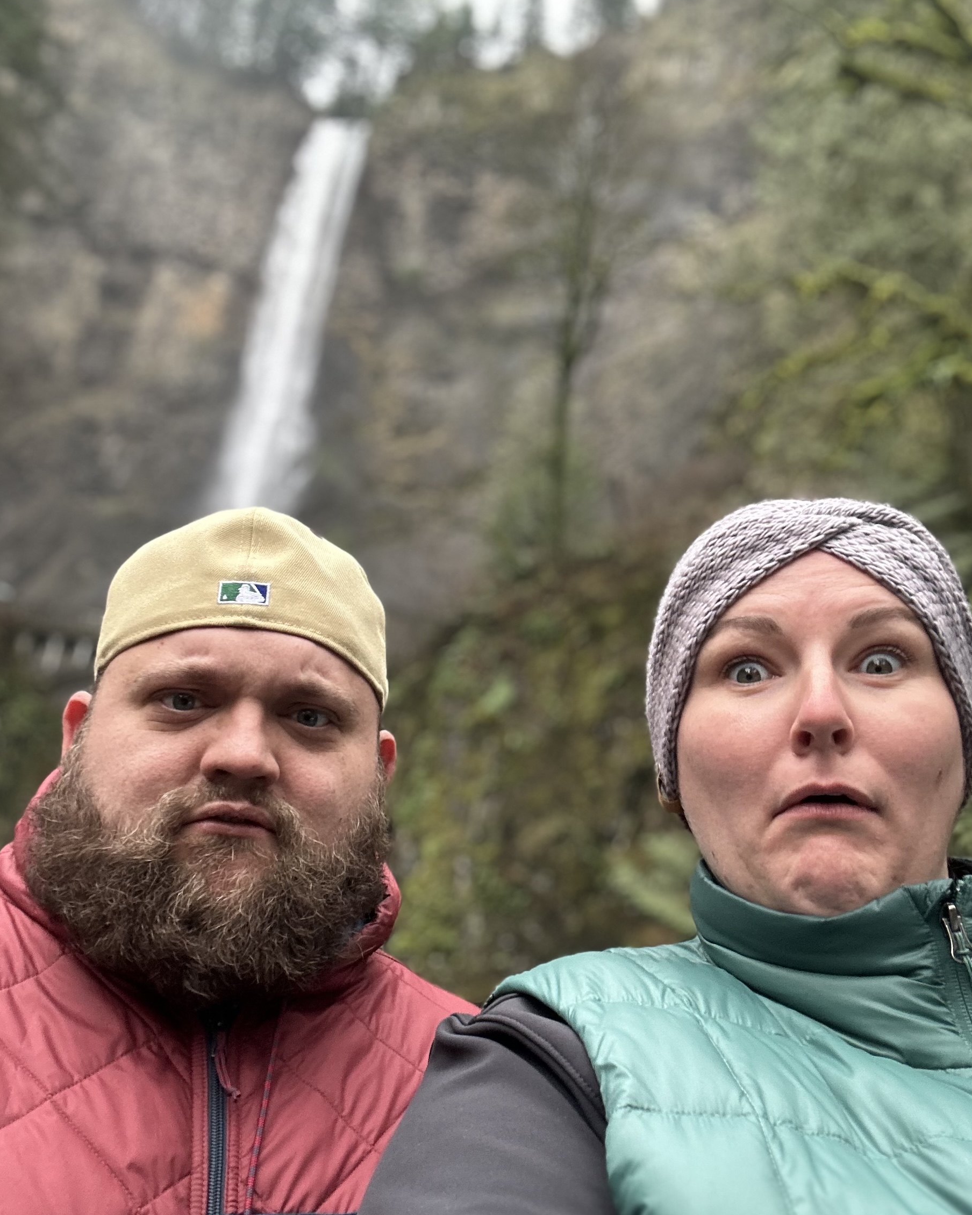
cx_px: 480
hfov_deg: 45.8
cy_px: 660
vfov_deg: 55.6
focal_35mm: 32
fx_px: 1151
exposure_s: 1/78
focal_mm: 2.69
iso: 80
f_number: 1.9
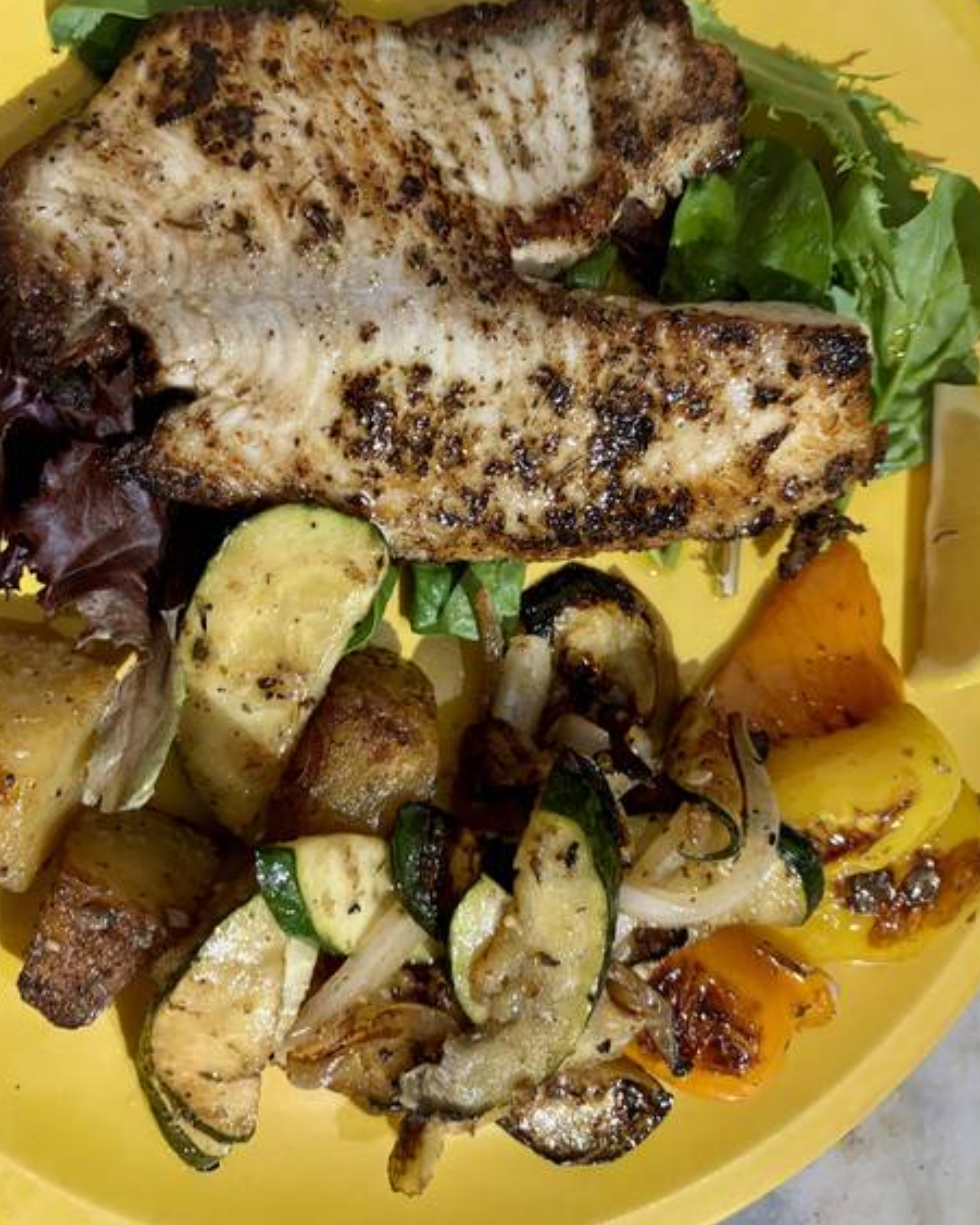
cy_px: 494
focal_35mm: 33
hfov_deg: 44.5
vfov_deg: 53.9
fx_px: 1197
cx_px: 443
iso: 400
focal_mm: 5.96
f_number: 1.6
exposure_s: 1/40
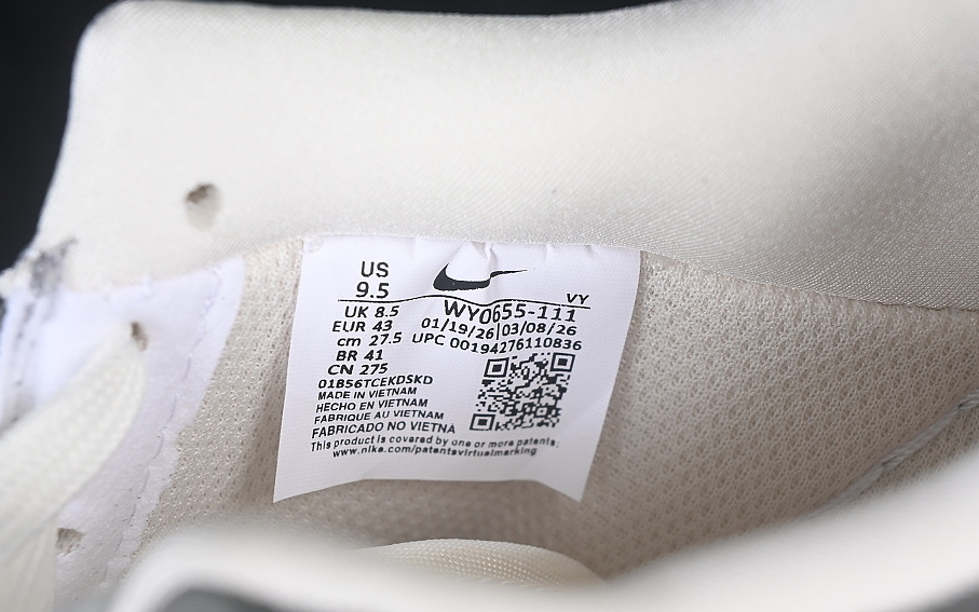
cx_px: 490
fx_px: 2428
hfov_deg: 22.8
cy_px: 381
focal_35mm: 91
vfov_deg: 14.4
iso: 160
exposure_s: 1/60
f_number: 7.1
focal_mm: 50
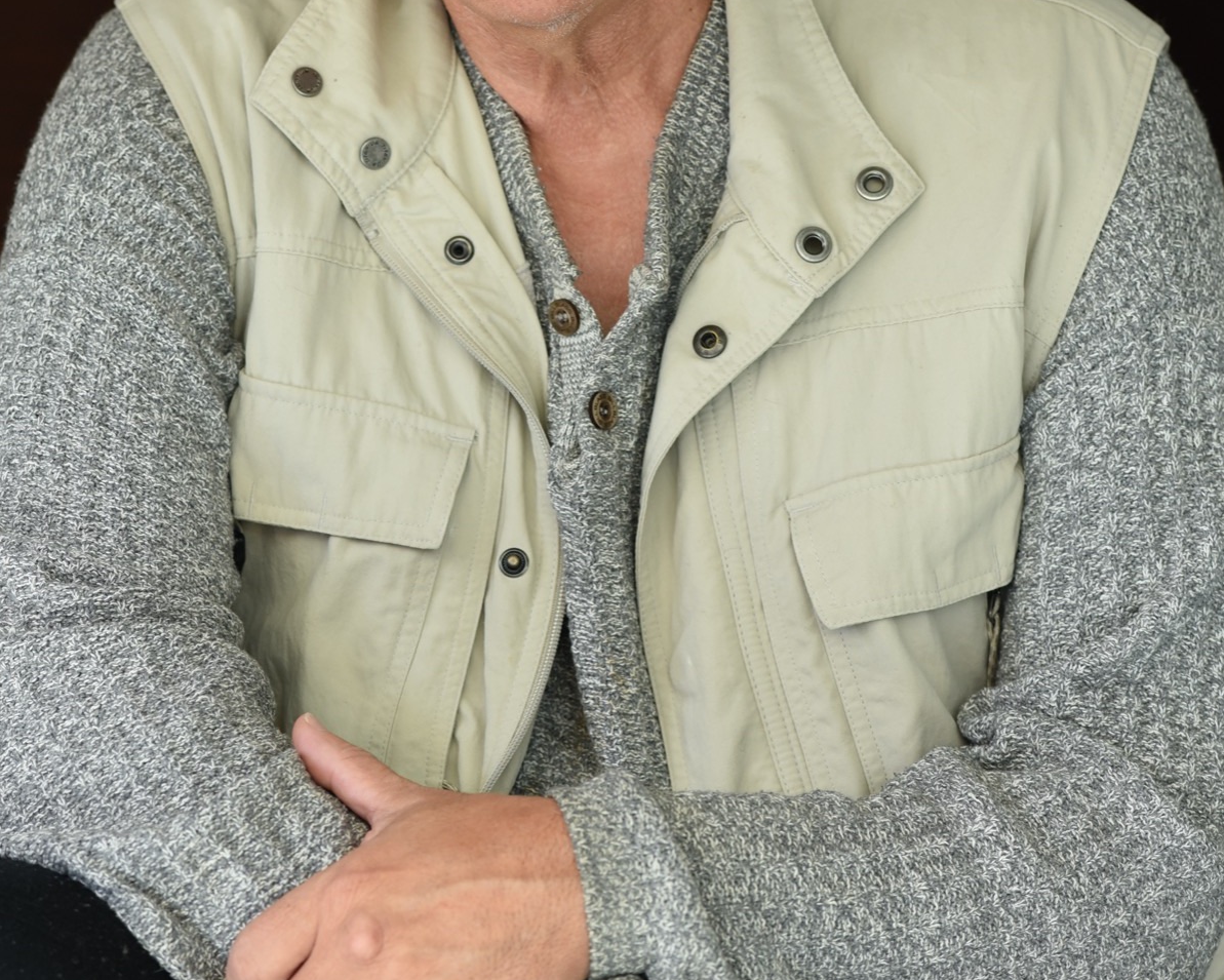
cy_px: 174
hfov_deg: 10.9
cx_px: 615
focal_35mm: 177
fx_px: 6414
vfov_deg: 8.7
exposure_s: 1/250
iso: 800
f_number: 5
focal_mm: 125
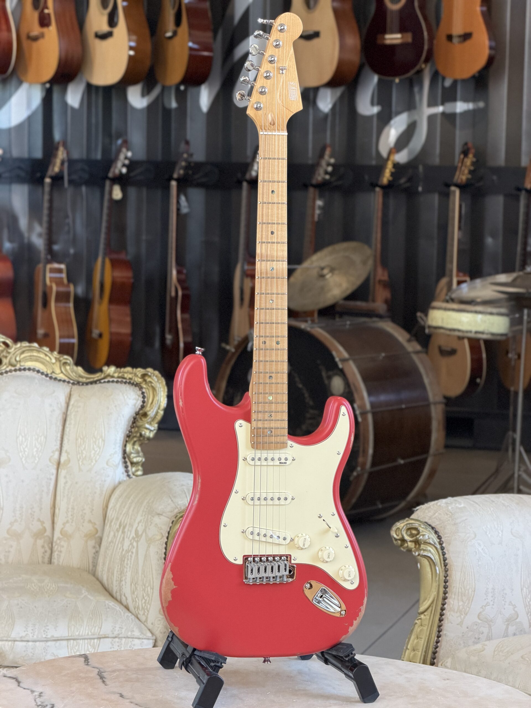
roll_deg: -1.5
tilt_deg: -6.5
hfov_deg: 14.8
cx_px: 266
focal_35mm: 100
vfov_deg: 19.6
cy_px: 354
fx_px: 2045
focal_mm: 16.89
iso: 250
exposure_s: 1/121
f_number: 2.8
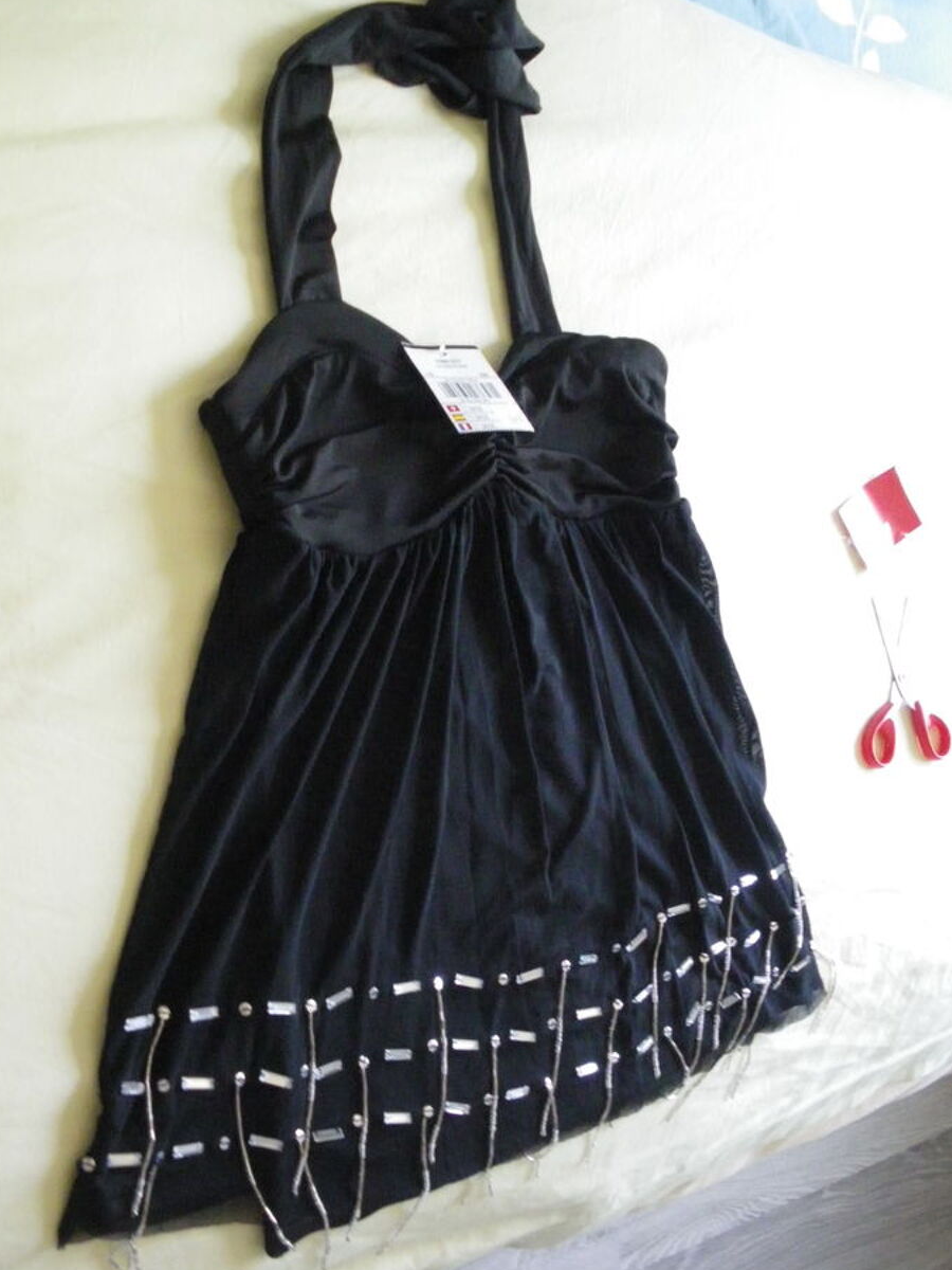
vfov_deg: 46.8
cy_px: 660
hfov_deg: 35.9
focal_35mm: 40
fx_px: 1467
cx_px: 437
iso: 800
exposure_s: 1/25
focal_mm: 6.3
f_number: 3.5
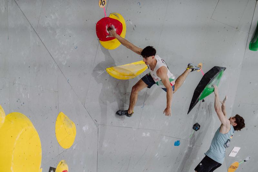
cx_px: 129
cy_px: 86
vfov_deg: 6.9
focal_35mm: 200
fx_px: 1433
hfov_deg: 10.3
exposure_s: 1/1600
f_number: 3.2
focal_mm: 200
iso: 1000
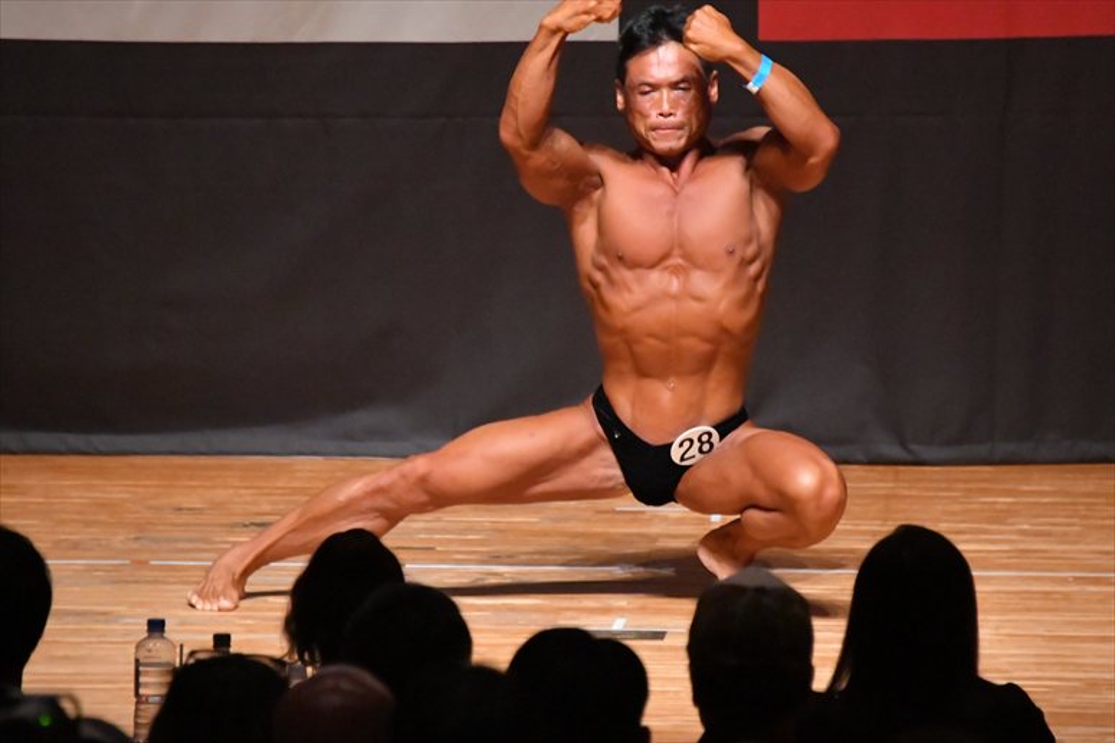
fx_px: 13931
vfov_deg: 3.1
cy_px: 372
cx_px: 558
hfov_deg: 4.6
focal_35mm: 450
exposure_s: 1/400
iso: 12800
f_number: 5.6
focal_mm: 300
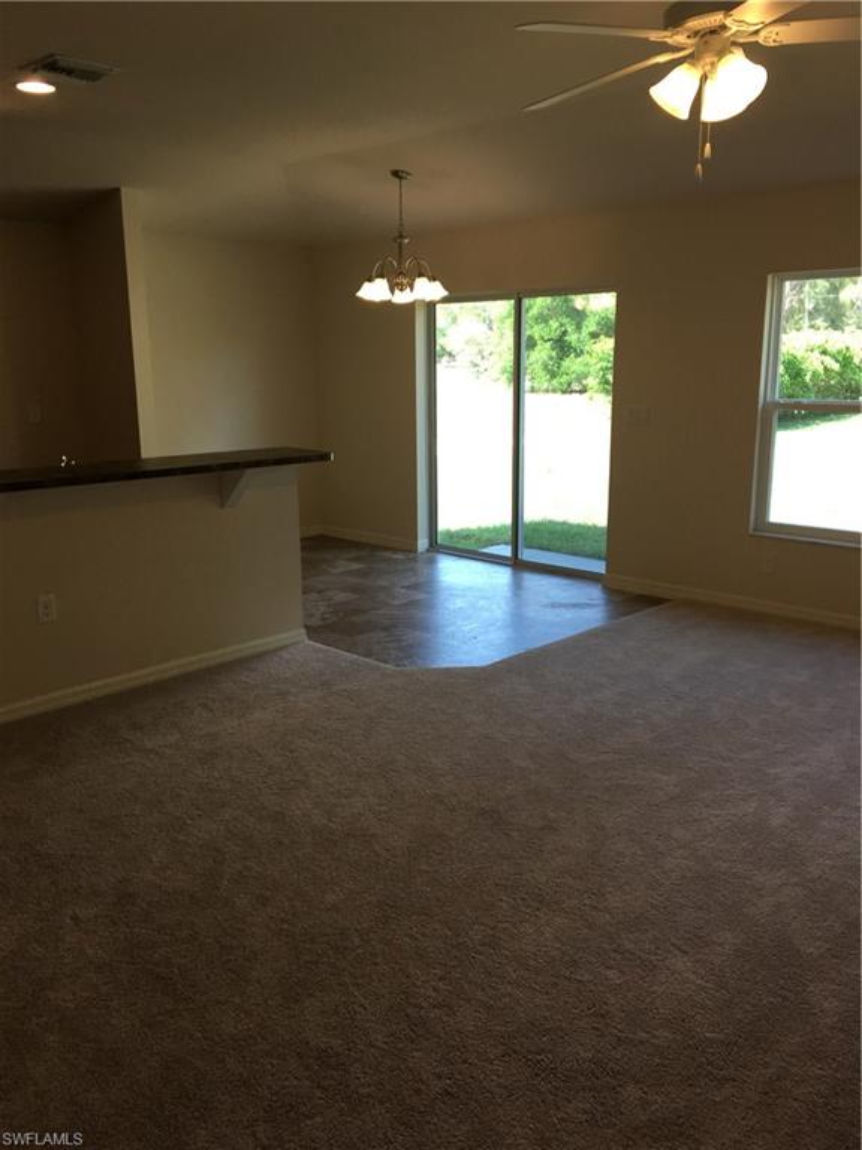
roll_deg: +0.2
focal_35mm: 29
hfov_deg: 48.2
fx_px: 963
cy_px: 575
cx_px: 431
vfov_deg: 61.7
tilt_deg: -13.0
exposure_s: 1/100
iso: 40
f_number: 2.2
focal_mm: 4.15
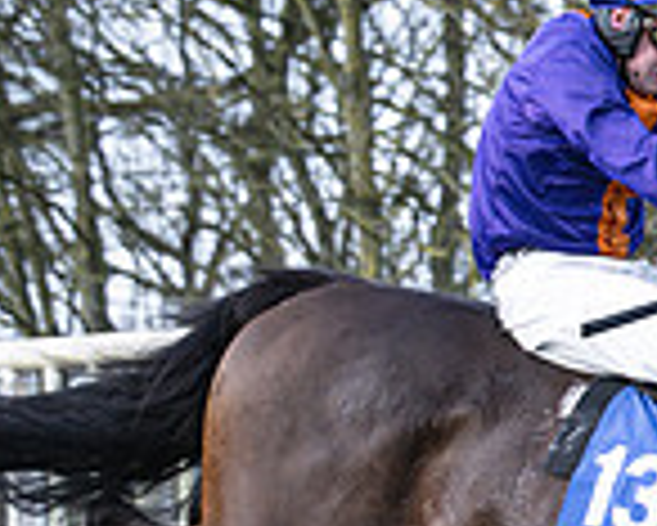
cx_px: 1241
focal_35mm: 303
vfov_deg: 5.1
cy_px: 508
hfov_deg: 6.2
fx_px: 5896
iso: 400
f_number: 4
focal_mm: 70
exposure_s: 1/1000
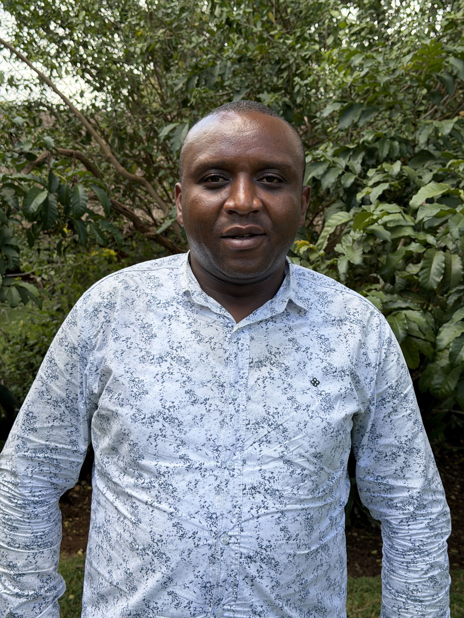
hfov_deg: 30.3
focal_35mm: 48
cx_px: 232
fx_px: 858
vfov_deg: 39.7
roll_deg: -1.2
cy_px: 309
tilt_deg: -4.0
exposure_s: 1/442
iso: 80
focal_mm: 6.76
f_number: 1.78
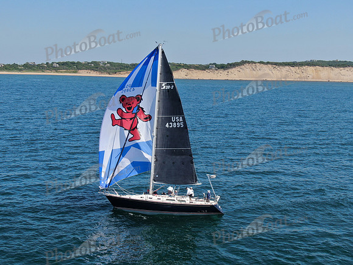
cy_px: 132
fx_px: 489
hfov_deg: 39.7
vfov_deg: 30.3
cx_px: 176
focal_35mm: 48
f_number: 3.8
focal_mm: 8.6
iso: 100
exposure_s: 1/800
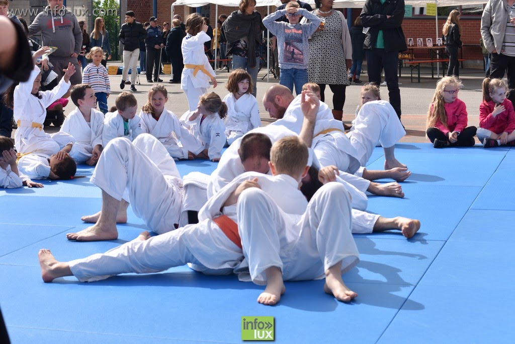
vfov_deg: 18.2
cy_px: 172
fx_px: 1073
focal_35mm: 75
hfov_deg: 27.0
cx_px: 258
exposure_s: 1/500
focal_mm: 50
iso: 100
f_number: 7.1
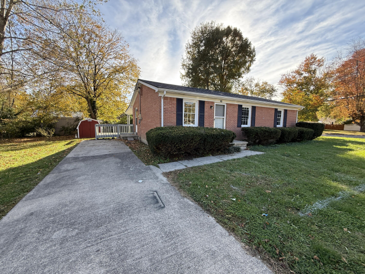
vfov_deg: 85.7
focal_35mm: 14
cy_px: 137
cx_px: 182
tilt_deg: -4.6
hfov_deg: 102.1
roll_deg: -1.0
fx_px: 148
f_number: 2.2
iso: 64
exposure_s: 1/328
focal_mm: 2.22
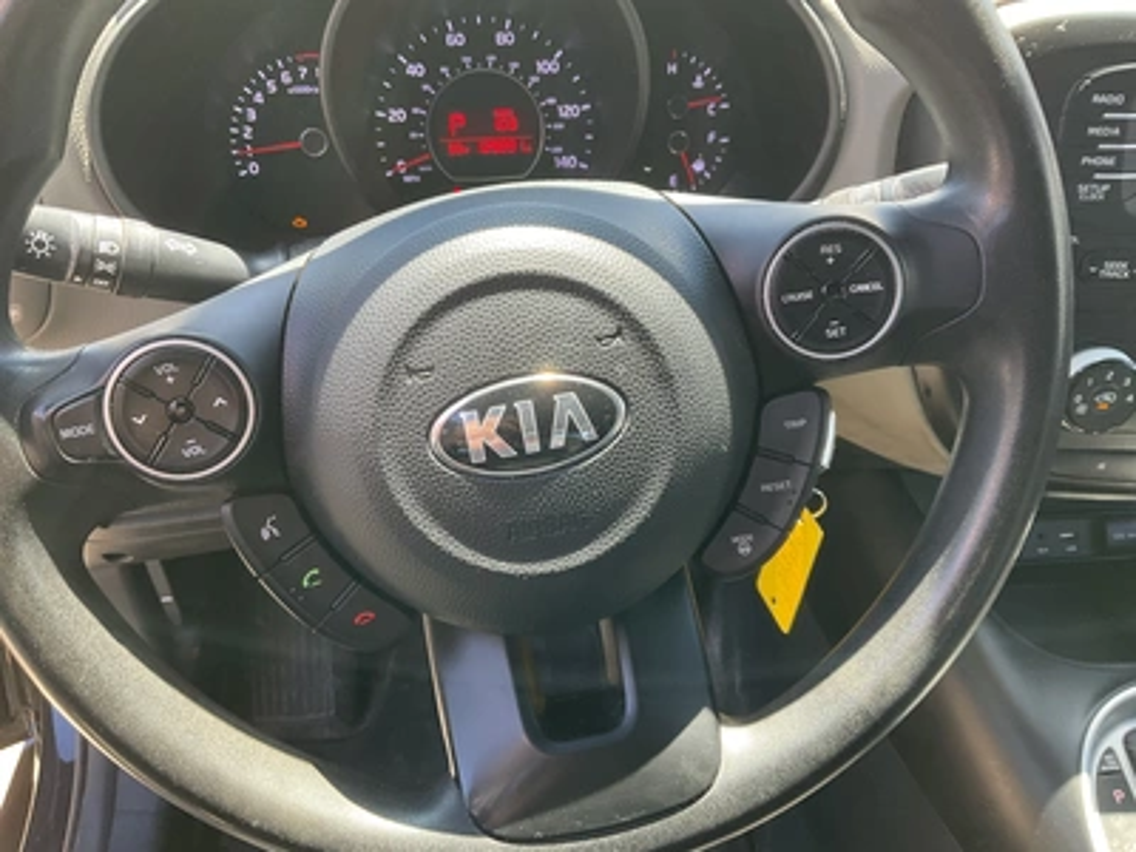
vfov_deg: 48.2
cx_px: 568
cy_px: 426
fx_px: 952
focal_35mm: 29
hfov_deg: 61.7
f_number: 1.8
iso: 64
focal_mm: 3
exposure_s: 1/122
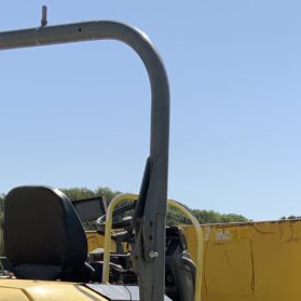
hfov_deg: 18.4
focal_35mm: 94
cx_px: 210
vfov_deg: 17.6
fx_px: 925
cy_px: 362
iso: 20
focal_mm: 3
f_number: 1.8
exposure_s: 1/2959
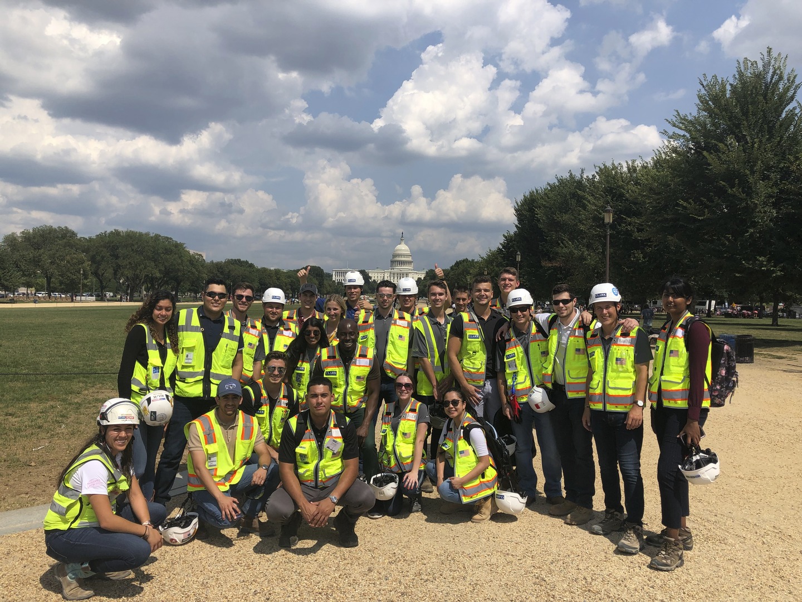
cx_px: 401
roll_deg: -0.7
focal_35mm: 28
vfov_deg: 49.7
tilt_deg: -1.0
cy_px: 301
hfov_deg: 63.4
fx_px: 649
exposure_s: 1/3745
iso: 20
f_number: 1.8
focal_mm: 4
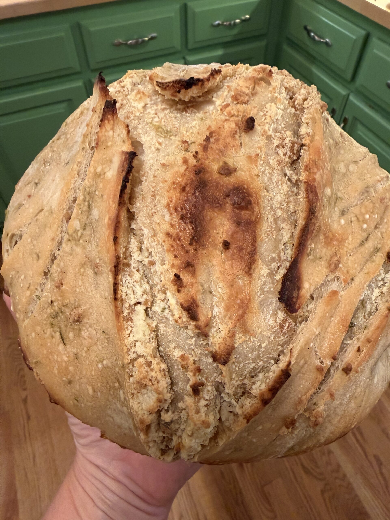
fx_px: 361
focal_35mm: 24
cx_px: 195
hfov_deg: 56.8
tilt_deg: -47.5
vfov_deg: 71.6
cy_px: 260
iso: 320
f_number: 2.2
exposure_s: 1/60
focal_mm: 2.22
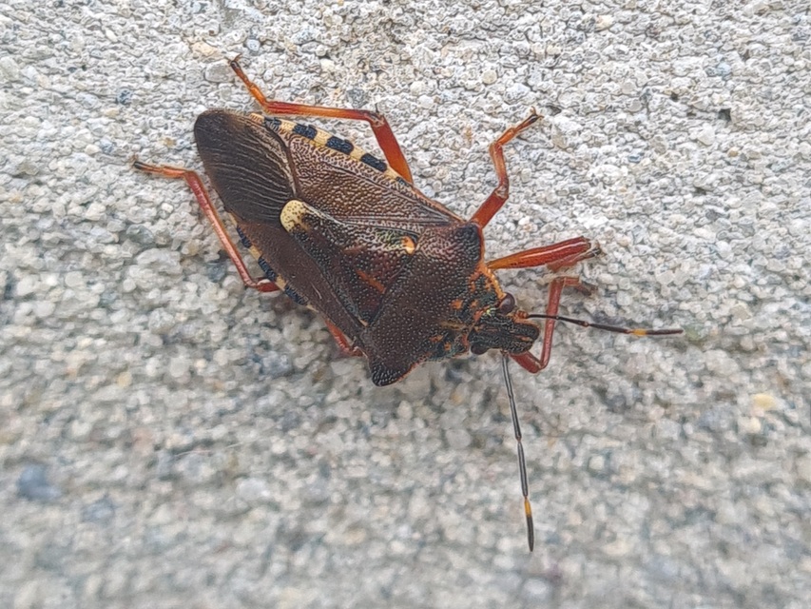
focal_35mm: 26
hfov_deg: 67.3
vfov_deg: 53.1
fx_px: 609
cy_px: 304
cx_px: 406
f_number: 1.8
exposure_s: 1/101
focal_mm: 5.4
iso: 50
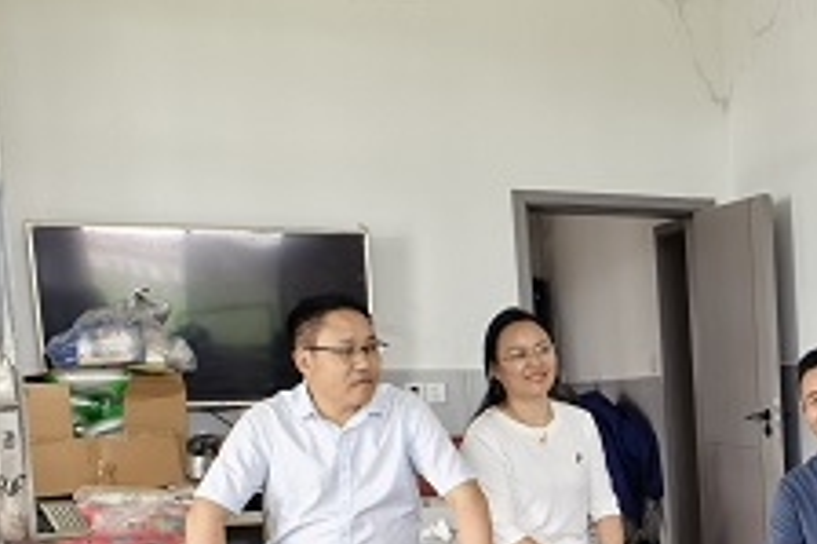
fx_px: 1519
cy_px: 577
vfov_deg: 19.5
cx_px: 1058
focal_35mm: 67
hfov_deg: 25.8
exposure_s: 1/50
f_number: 4
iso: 100
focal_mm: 6.98
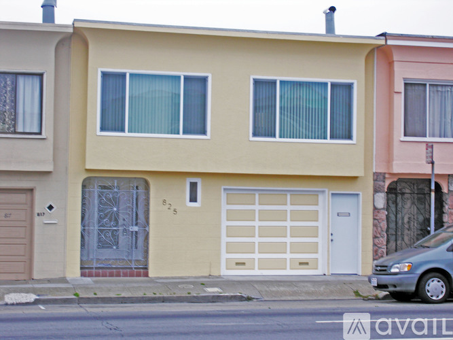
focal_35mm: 85
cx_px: 226
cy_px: 170
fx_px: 1112
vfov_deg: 17.4
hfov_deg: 23.0
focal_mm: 21.6
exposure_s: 1/13.4
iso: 50
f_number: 4.9
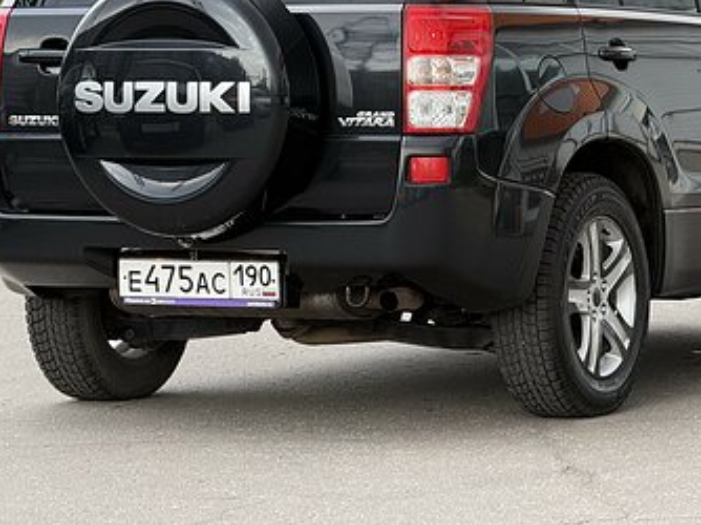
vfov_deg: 7.5
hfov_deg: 10.0
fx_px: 3987
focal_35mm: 197
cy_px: 101
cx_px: 493
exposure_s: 1/99
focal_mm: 15.66
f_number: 2.8
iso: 160
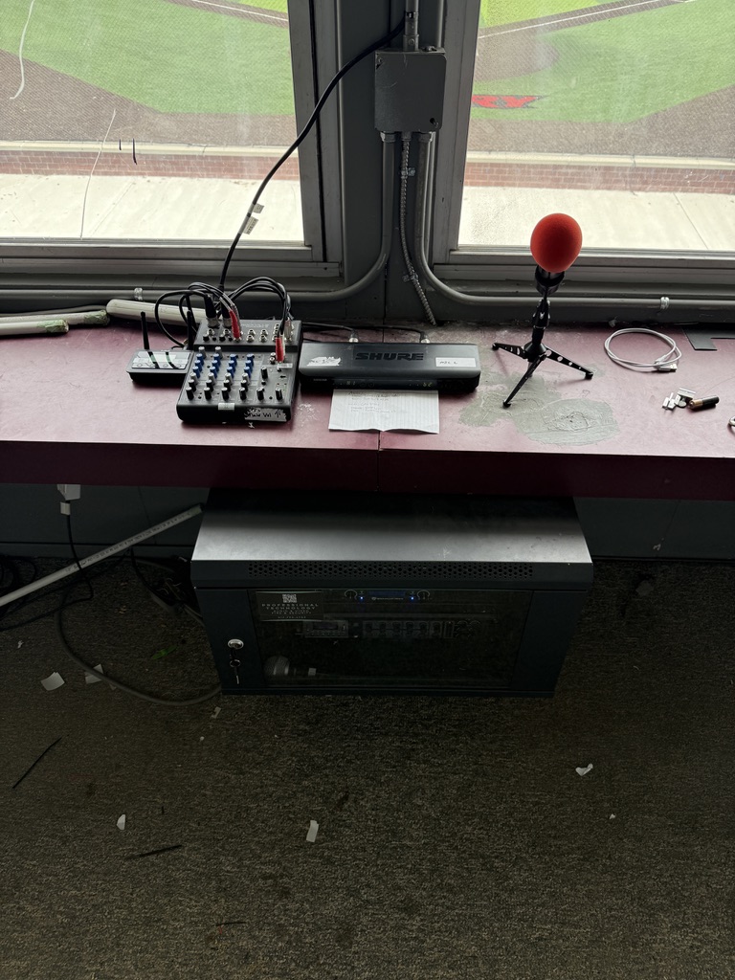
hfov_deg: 56.8
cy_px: 490
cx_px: 368
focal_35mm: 24
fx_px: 679
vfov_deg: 71.6
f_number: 1.78
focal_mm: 6.76
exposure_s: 1/665
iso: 100
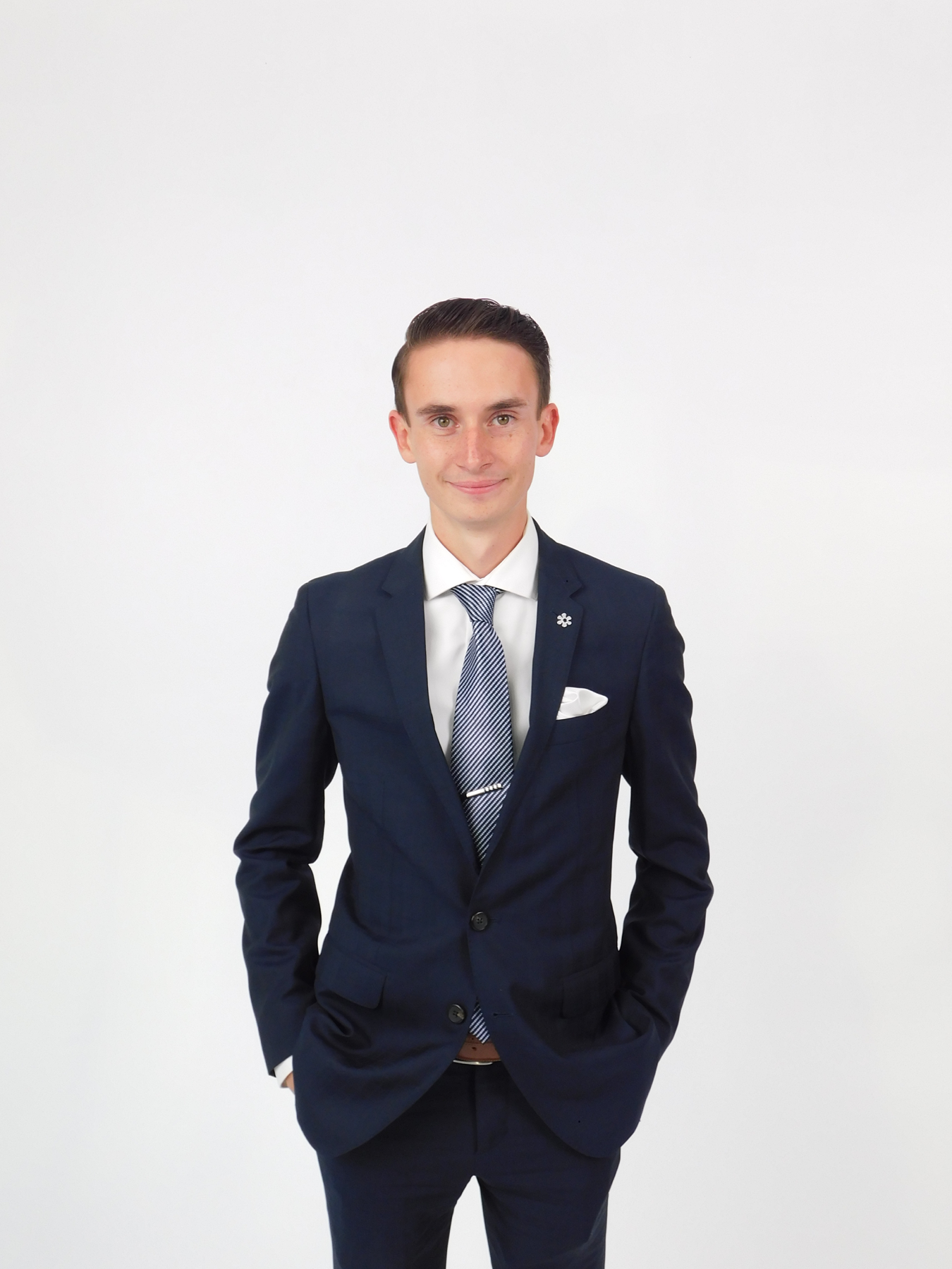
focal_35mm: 36
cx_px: 476
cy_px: 634
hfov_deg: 39.7
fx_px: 1320
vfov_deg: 51.4
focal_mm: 6.3
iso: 125
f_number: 3.5
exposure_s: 1/50
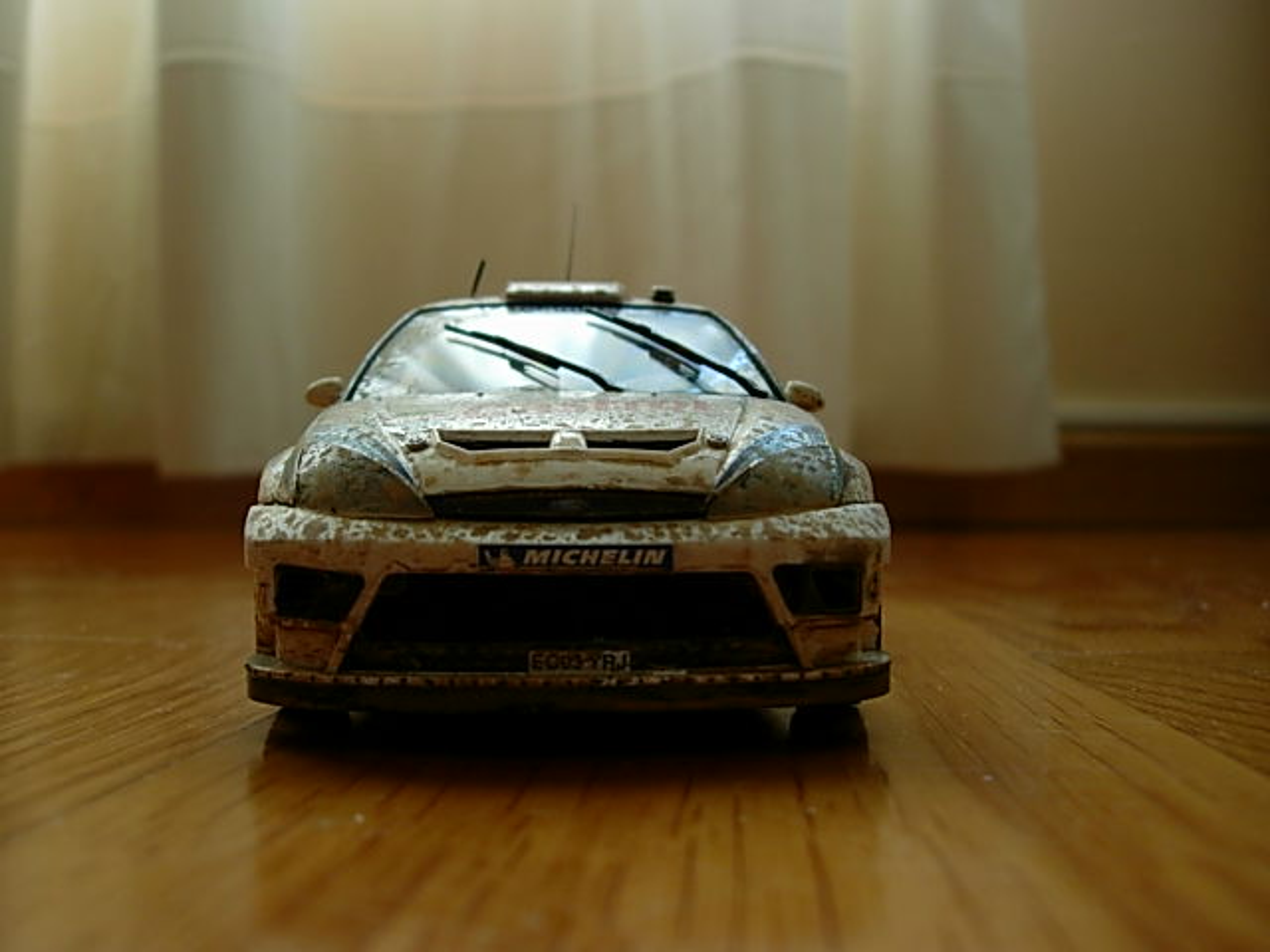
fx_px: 1394
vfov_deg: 37.7
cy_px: 476
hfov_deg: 49.0
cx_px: 635
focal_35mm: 38
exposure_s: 1/98.7
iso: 79
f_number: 2.8
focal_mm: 7.8
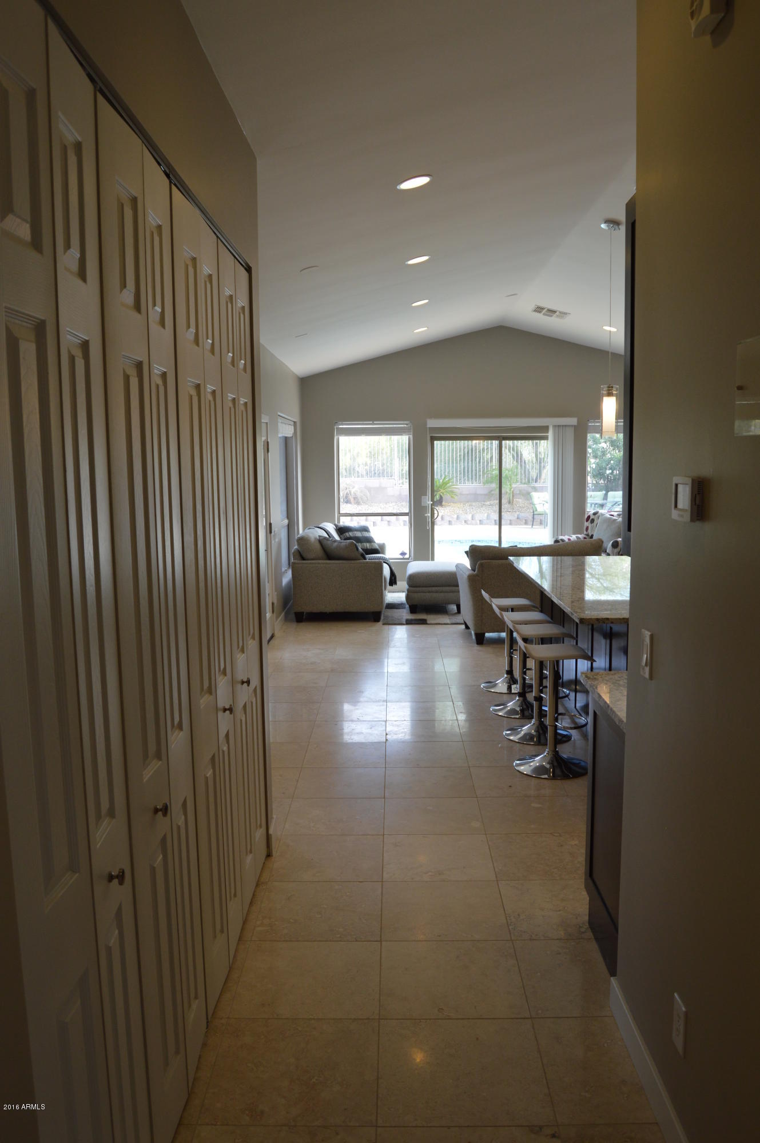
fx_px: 857
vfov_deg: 67.4
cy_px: 572
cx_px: 380
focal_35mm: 27
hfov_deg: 47.8
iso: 400
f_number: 5.6
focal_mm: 18
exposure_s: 1/100
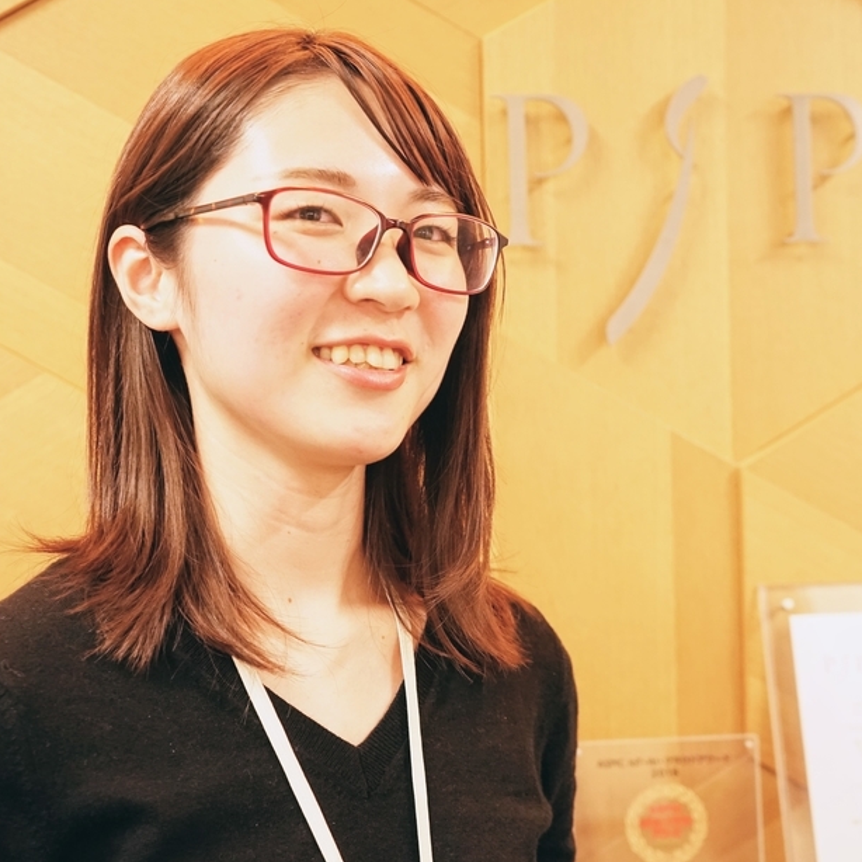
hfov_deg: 33.4
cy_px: 388
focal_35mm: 51
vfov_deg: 33.4
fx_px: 1437
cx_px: 434
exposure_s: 1/30
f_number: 5
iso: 3200
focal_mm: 36
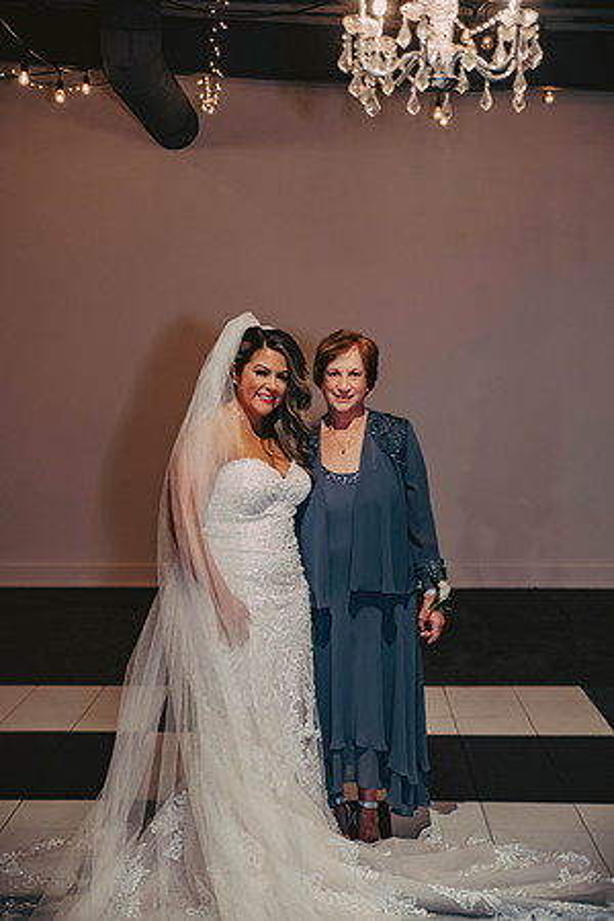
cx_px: 307
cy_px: 460
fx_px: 1586
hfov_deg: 21.9
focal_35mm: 62
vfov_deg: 32.4
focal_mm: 62
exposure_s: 1/80
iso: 1250
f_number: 3.2
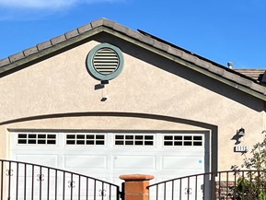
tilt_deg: +1.2
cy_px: 174
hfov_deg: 20.0
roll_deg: -0.1
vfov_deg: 15.9
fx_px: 707
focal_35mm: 92
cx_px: 317
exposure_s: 1/4484
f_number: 1.6
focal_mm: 5.1
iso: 50
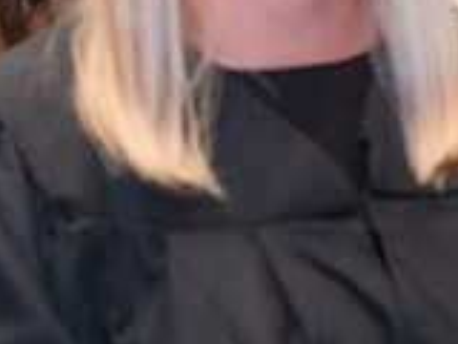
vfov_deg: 3.1
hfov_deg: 4.2
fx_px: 6245
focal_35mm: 472
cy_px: -59
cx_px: -26
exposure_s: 1/200
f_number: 3.2
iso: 3200
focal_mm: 135
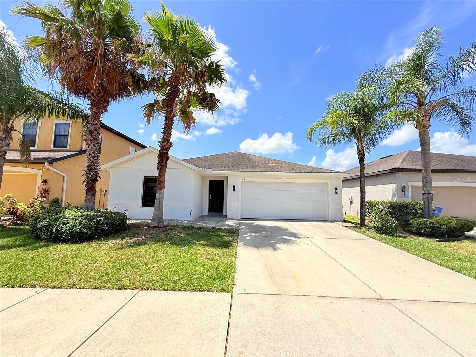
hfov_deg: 102.1
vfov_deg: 85.7
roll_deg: -1.0
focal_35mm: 14
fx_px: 193
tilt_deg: +5.4
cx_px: 238
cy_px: 178
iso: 50
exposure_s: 1/2976
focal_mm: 2.22
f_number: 2.2
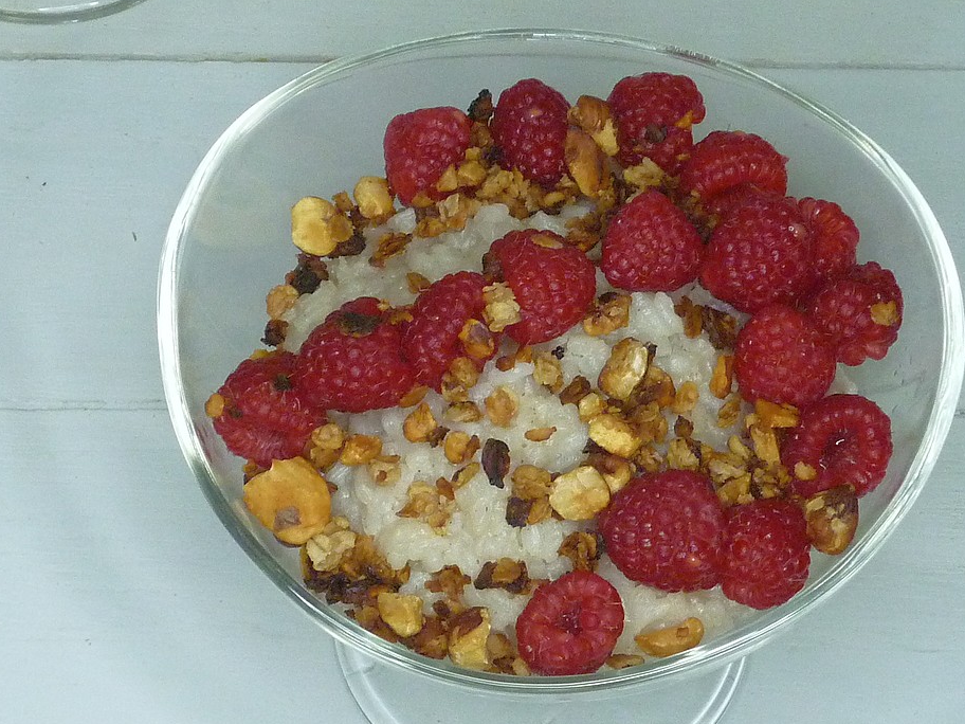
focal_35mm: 128
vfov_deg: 11.6
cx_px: 531
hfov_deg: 15.4
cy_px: 397
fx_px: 3568
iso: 400
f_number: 3.8
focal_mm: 10.6
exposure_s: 1/50
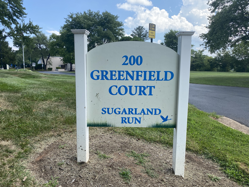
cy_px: 94
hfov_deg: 67.3
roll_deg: -0.3
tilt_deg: -6.6
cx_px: 124
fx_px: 187
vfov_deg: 53.1
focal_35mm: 26
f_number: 1.8
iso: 32
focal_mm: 4.25
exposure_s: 1/1072
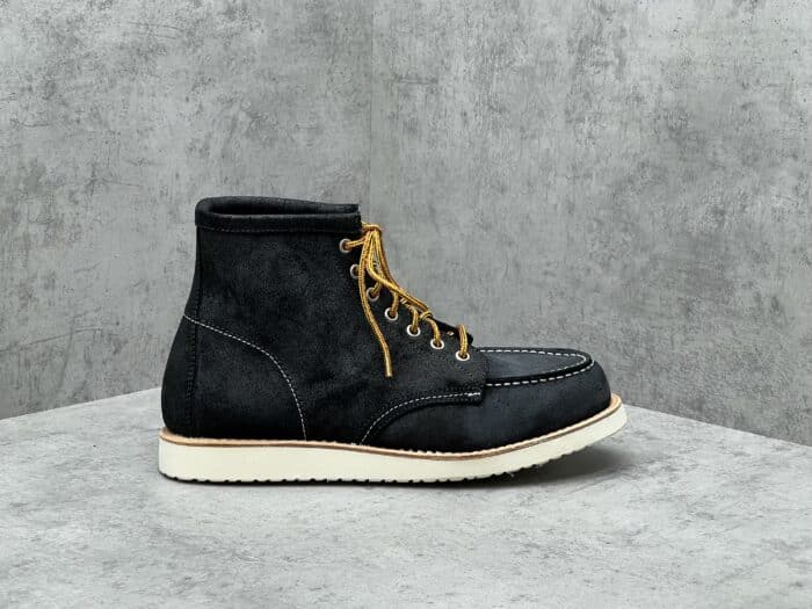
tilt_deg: -11.7
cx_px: 406
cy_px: 304
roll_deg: -0.9
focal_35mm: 77
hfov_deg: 25.3
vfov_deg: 19.1
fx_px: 1806
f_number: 2.8
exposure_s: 1/100
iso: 100
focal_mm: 9
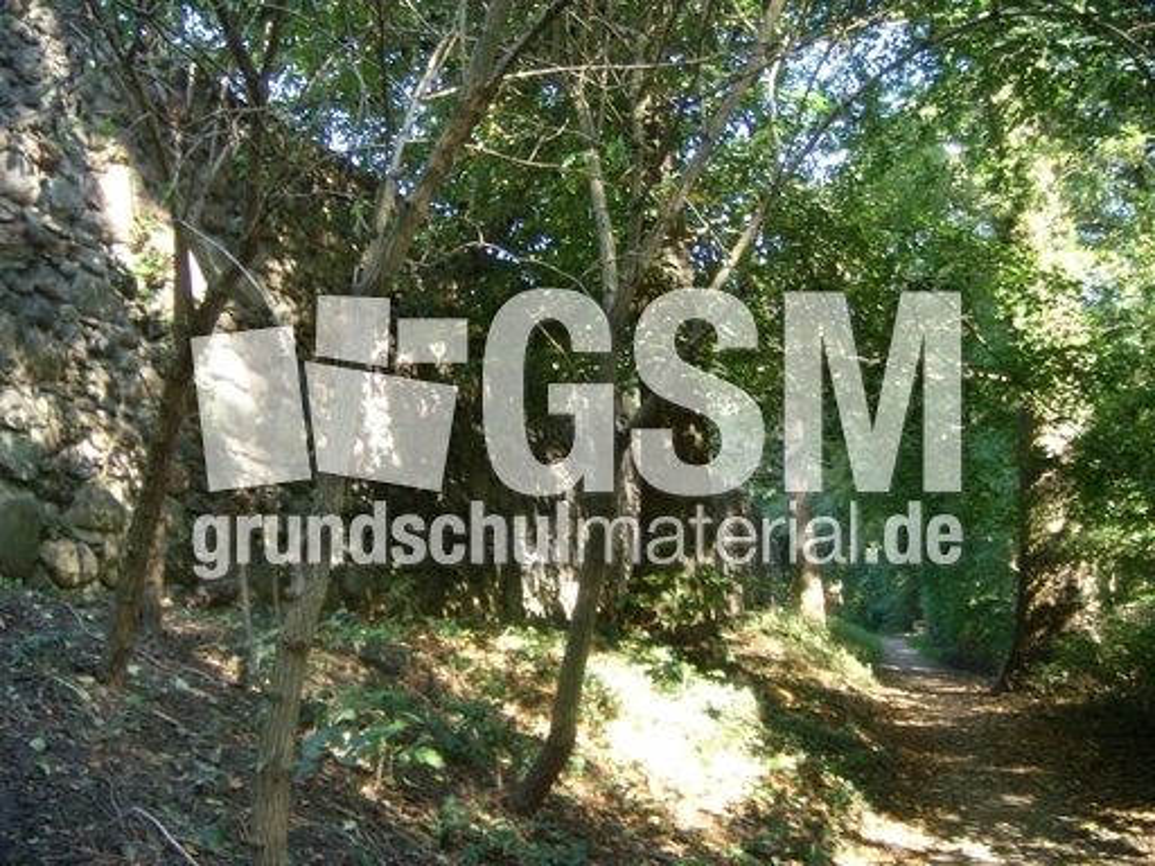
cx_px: 578
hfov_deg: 49.0
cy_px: 433
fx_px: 1268
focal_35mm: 38
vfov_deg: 37.7
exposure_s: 1/30.9
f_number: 3.5
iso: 64
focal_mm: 6.4
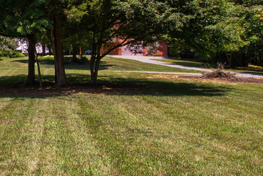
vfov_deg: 28.0
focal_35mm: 48
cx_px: -45
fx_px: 351
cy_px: 67
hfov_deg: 34.0
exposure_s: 1/80
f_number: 8
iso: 64
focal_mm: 10
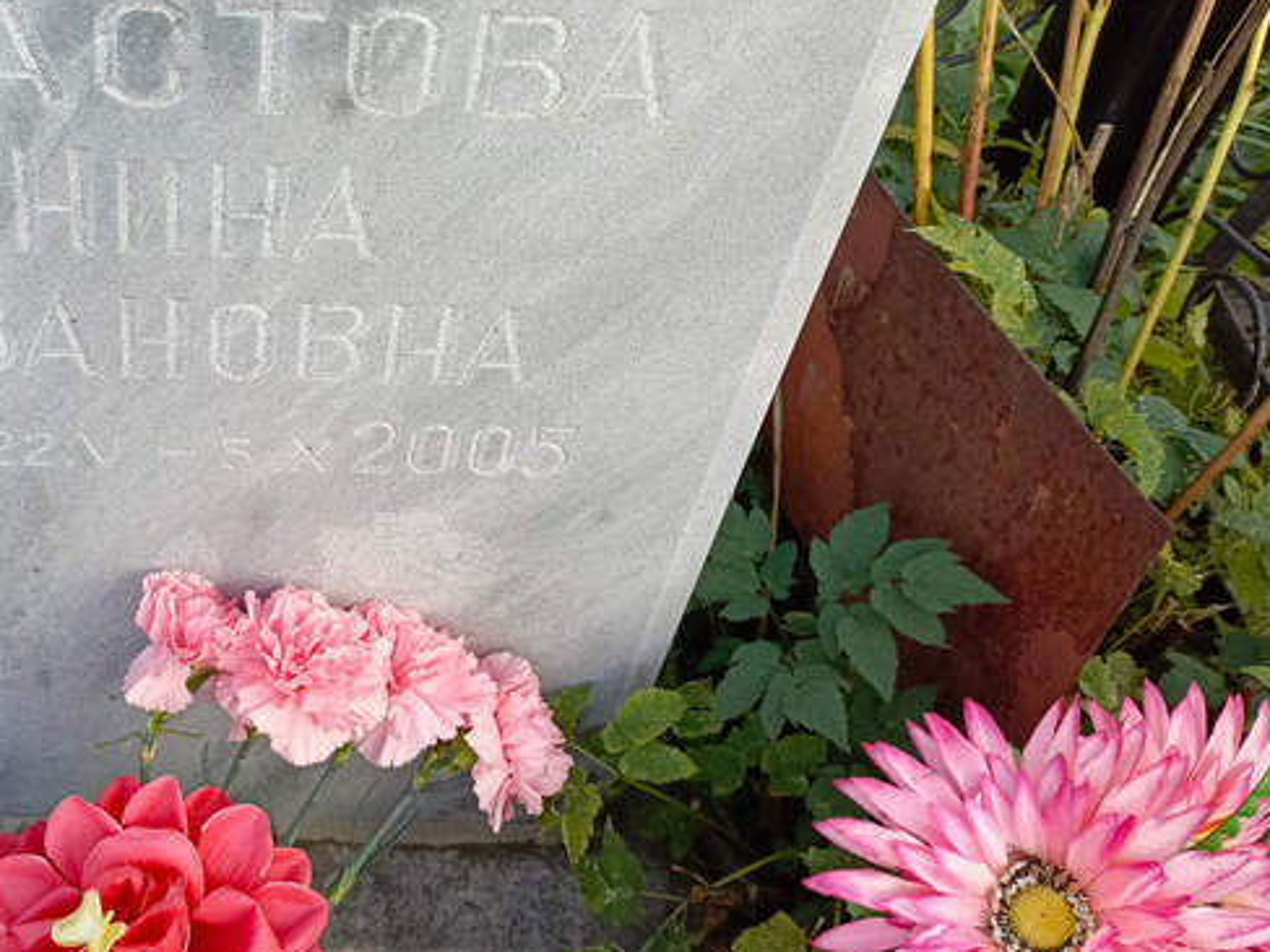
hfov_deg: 43.8
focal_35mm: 41
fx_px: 1504
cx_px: 271
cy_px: 375
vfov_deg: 35.0
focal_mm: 4.76
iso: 112
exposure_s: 1/172
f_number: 1.69
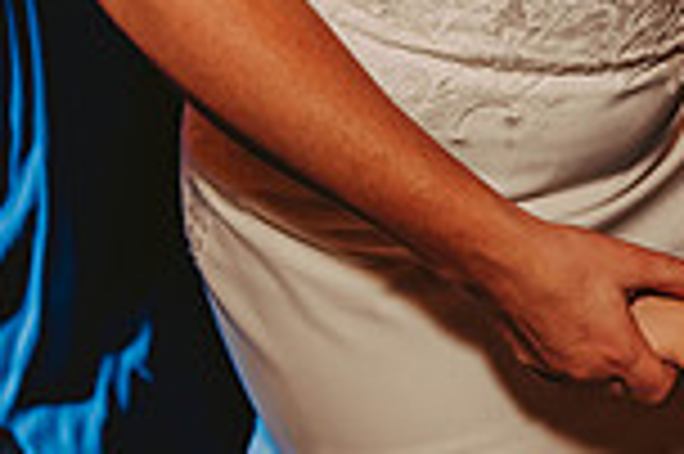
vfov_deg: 12.7
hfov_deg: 17.4
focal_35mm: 107
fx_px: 2031
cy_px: 29
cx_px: 994
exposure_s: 1/125
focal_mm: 28
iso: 1250
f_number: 2.8
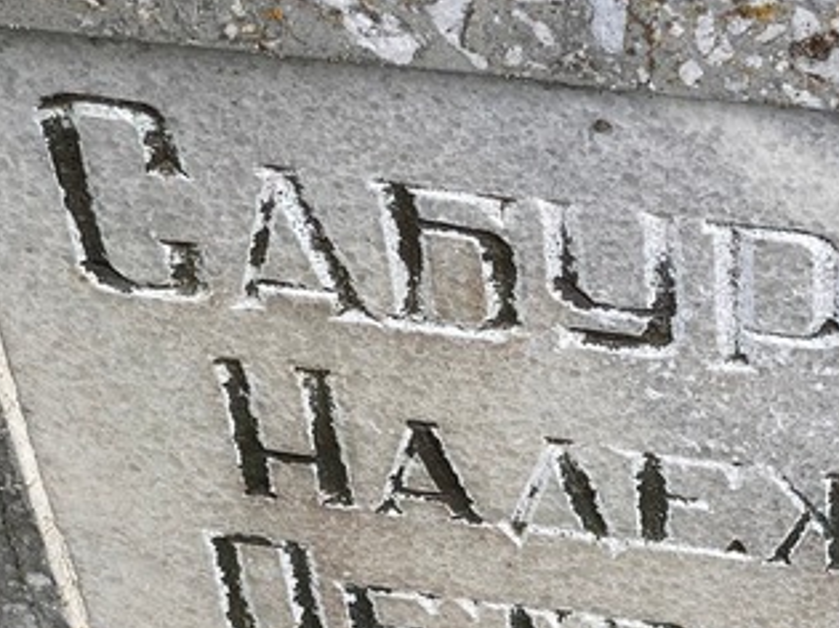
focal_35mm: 132
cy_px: 652
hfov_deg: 14.8
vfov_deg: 11.1
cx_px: 751
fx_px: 3198
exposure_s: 1/279
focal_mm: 6
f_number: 2
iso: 20
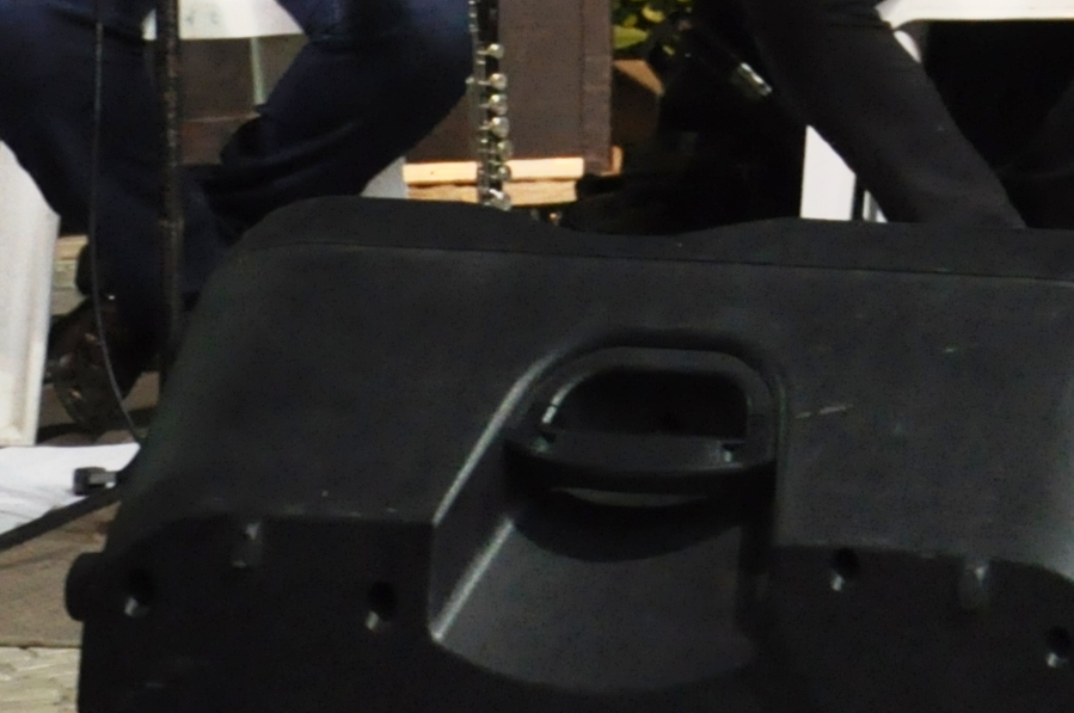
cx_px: 1704
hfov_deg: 10.6
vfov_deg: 7.1
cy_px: -643
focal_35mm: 186
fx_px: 5542
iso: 800
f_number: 4
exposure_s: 1/45
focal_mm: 26
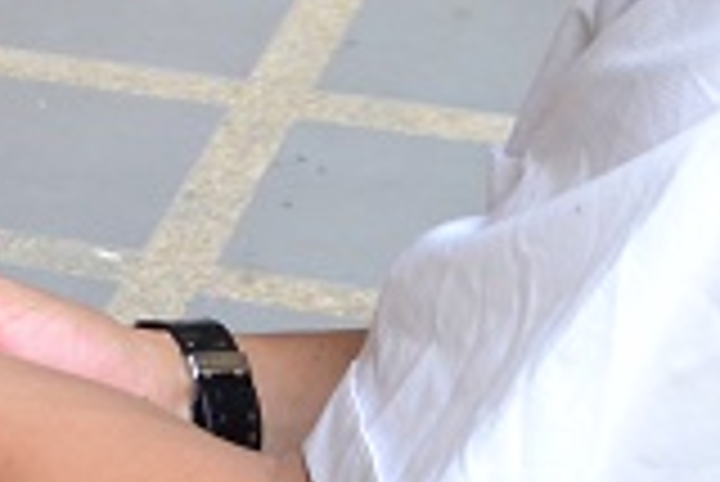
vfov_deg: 7.4
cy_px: -385
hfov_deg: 10.9
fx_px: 3603
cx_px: -428
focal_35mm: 180
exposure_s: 1/100
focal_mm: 24
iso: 400
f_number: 5
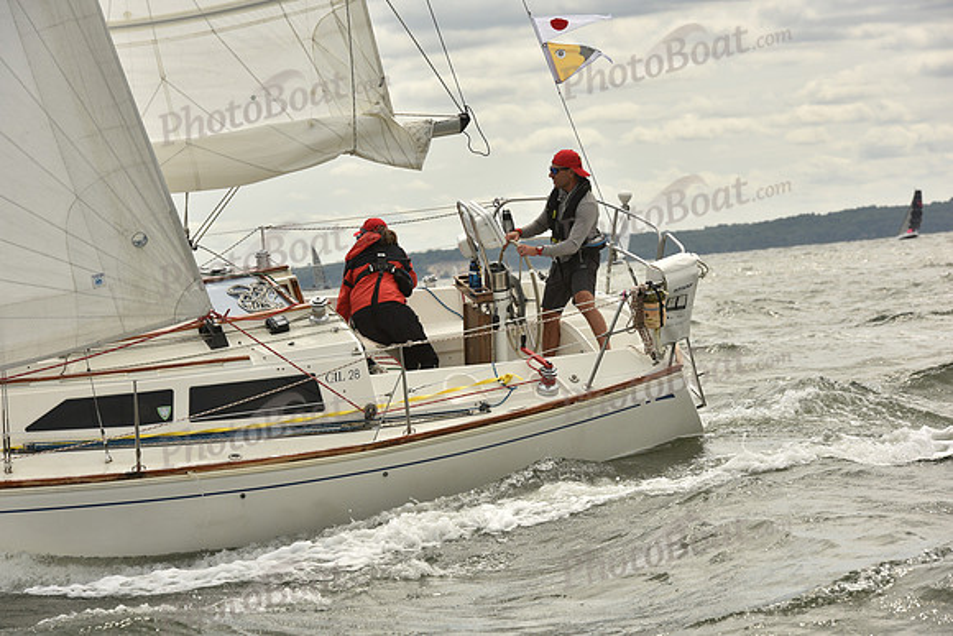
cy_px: 318
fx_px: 4104
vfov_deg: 8.9
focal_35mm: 155
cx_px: 476
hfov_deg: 13.2
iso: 250
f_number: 10
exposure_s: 1/800
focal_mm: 155
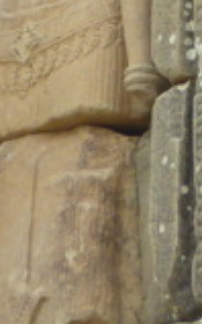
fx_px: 1890
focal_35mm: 214
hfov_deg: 6.0
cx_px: 308
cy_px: -65
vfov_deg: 9.7
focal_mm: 4.5
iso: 80
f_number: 2.8
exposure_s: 1/250
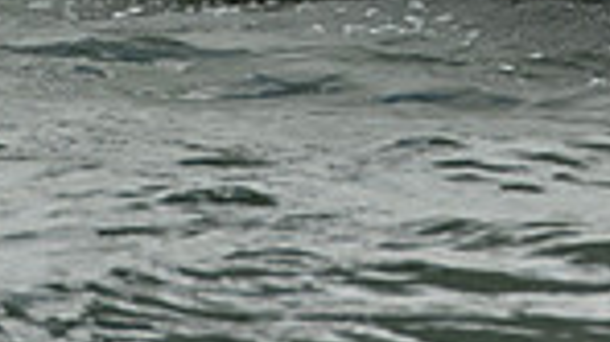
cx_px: 274
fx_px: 12914
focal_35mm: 799
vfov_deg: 1.5
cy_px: -816
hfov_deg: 2.7
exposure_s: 1/1250
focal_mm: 195
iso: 320
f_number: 10
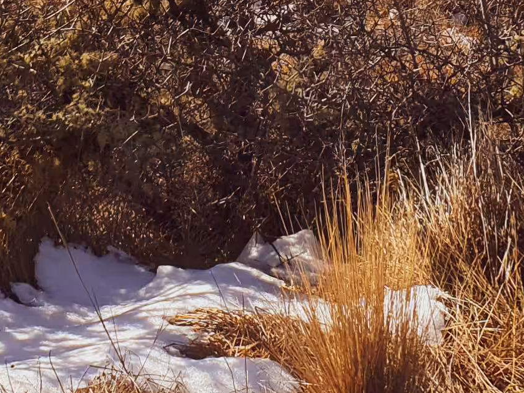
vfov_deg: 11.2
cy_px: -250
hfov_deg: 15.8
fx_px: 1892
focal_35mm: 125
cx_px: 249
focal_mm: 4.3
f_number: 2.4
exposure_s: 1/2400
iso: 50
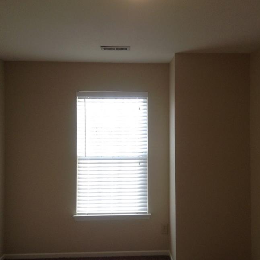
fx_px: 391
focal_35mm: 46
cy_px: 127
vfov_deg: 36.8
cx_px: 142
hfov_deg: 36.8
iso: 32
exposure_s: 1/40
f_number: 2.4
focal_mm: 3.3
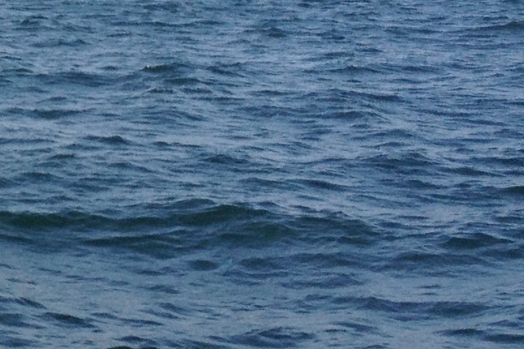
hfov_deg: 13.1
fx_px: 2154
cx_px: -276
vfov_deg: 9.1
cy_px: -88
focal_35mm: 148
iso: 50
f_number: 2.4
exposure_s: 1/1126
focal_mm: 4.28
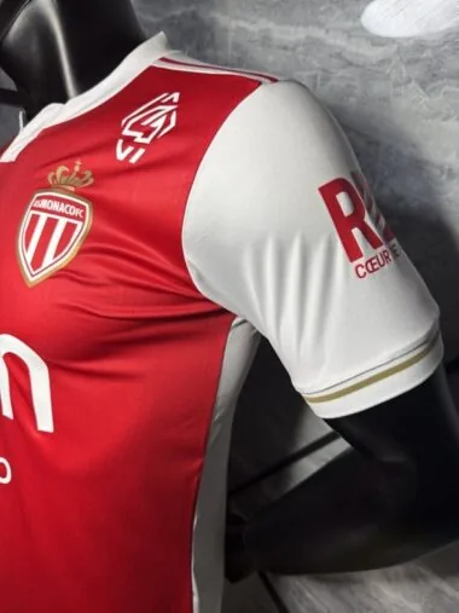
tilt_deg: -8.6
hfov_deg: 56.8
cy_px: 306
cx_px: 230
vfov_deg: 71.6
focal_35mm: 24
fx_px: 424
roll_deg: -0.8
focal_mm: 6.76
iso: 125
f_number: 1.78
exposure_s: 1/100
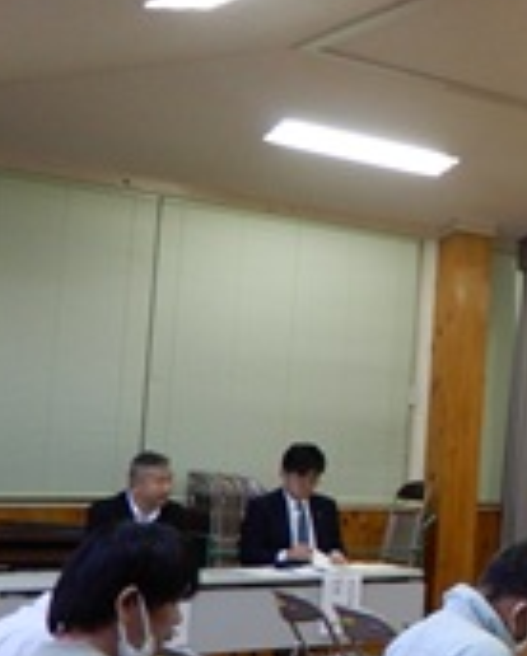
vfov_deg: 27.8
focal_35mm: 68
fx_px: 1323
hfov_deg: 20.0
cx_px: 745
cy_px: 389
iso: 320
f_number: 3.5
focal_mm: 5.4
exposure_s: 1/30
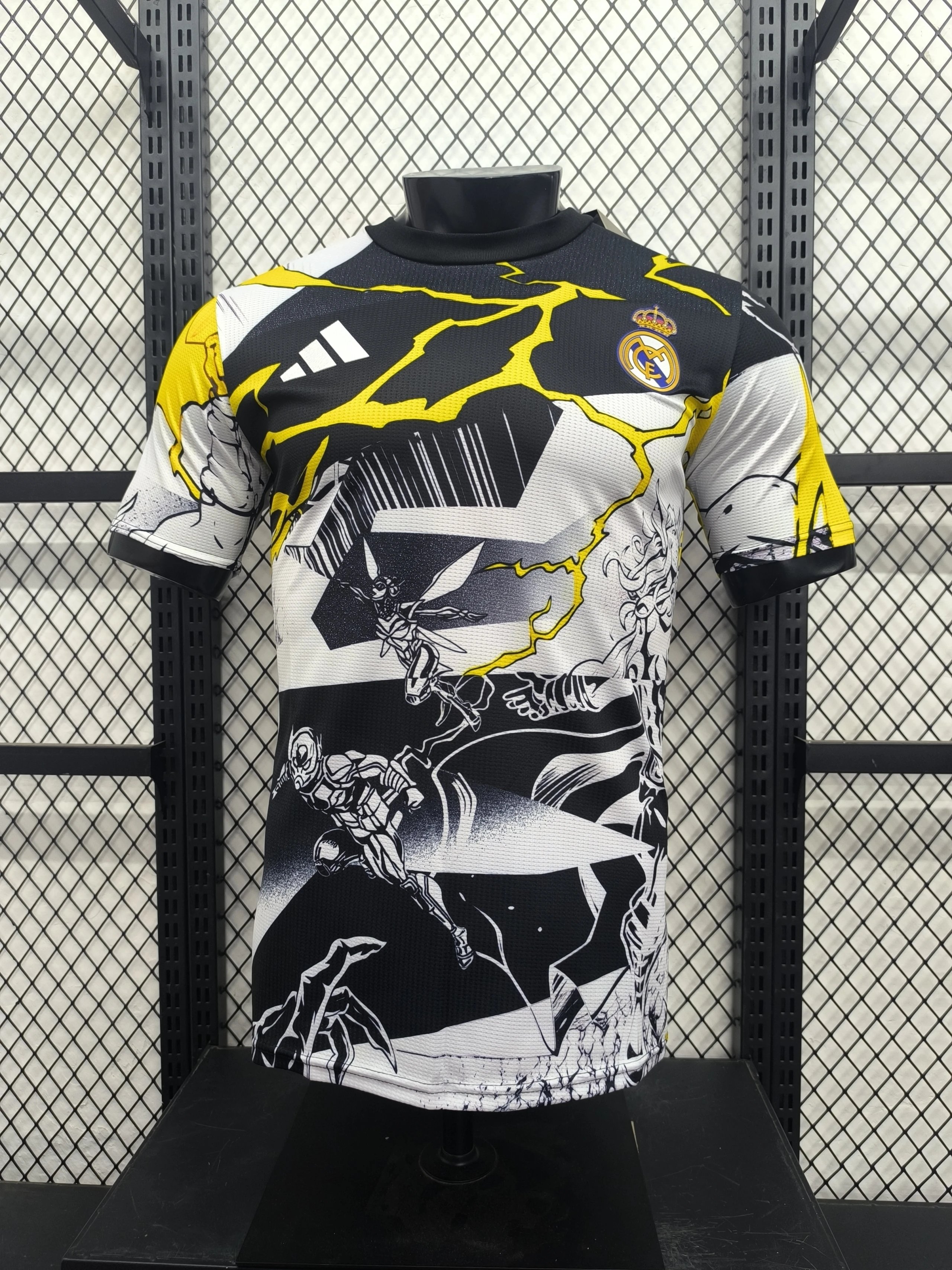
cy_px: 635
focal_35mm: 23
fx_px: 843
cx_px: 476
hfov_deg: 58.9
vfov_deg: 73.9
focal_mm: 6.14
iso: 640
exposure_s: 1/50
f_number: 1.65
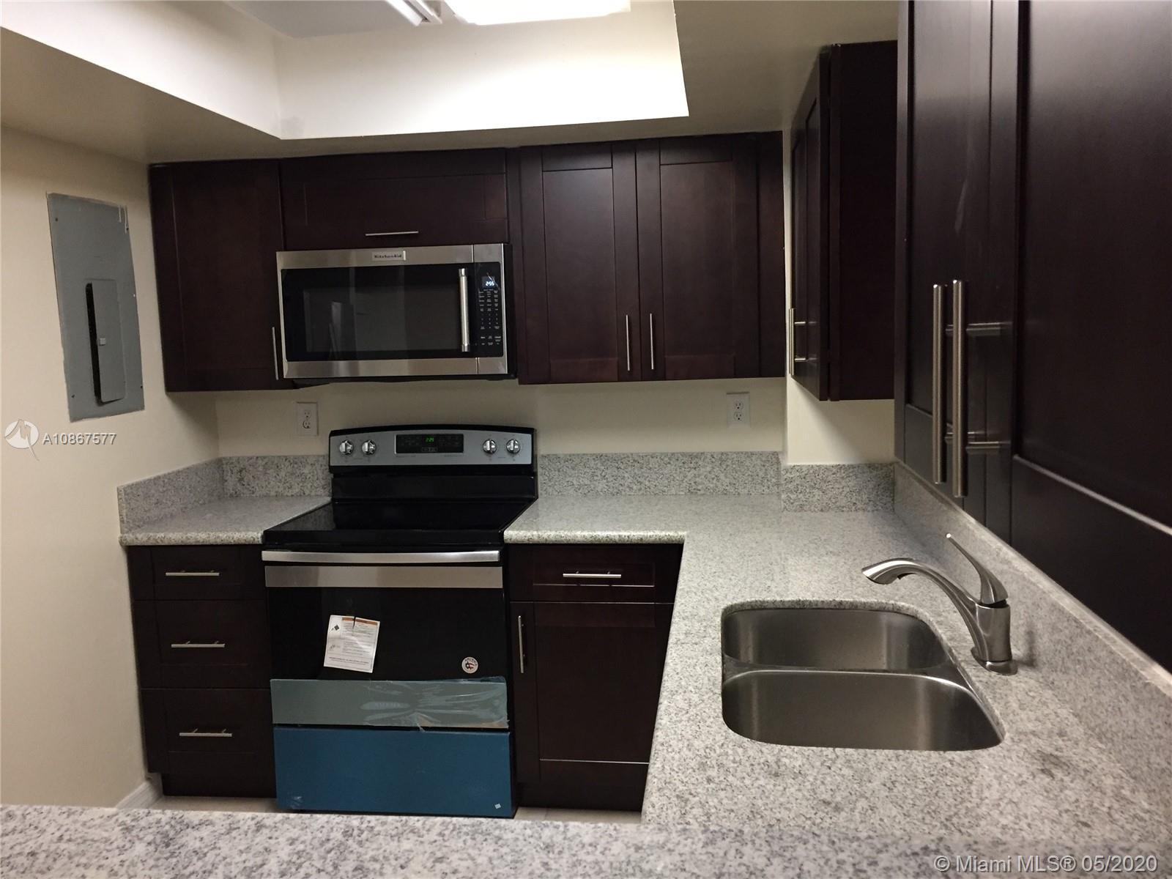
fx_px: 982
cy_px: 440
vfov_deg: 48.2
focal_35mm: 29
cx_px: 586
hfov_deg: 61.7
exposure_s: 1/30
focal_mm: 4.15
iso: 160
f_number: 2.2
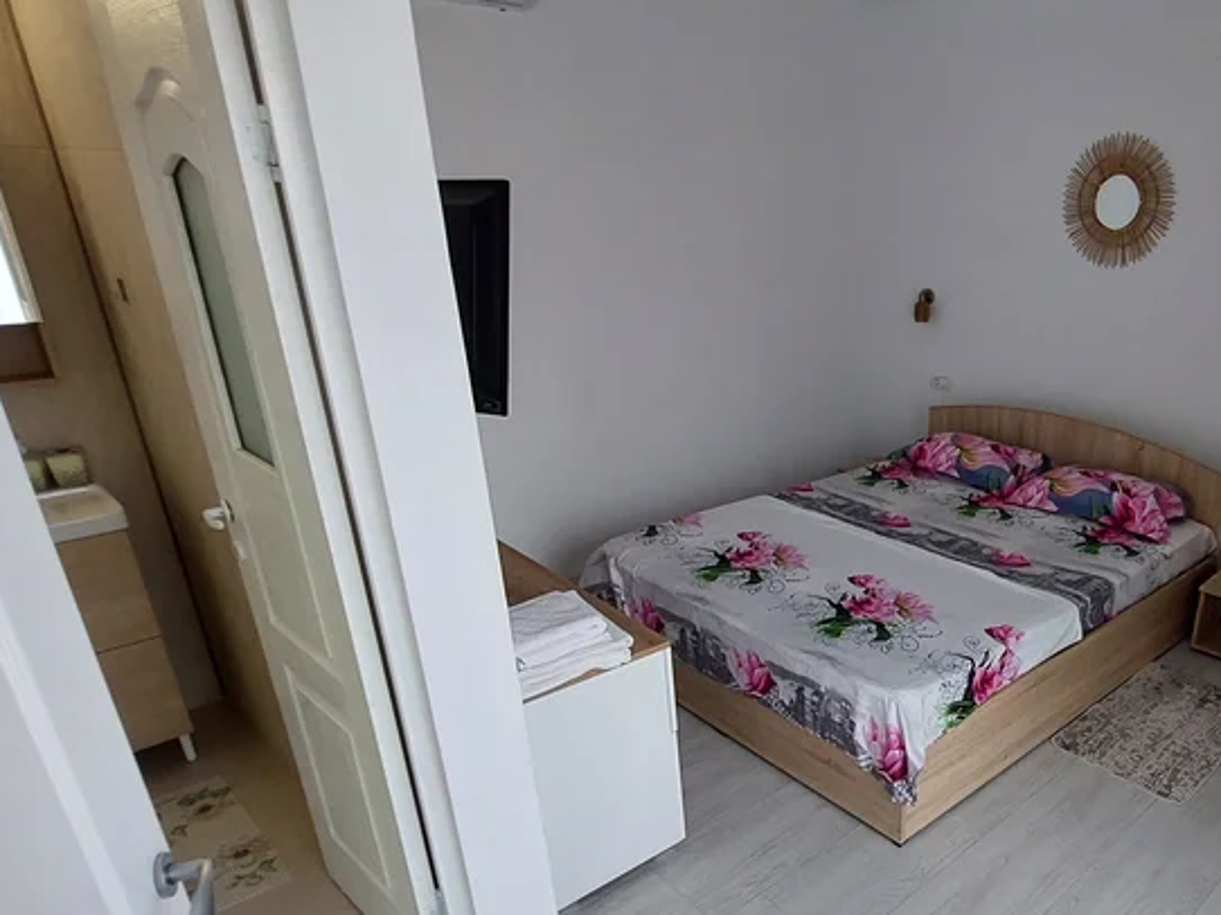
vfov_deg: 56.4
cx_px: 937
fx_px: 846
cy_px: 539
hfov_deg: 66.5
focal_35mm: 24
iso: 80
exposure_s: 1/50
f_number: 2.2
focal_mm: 1.74
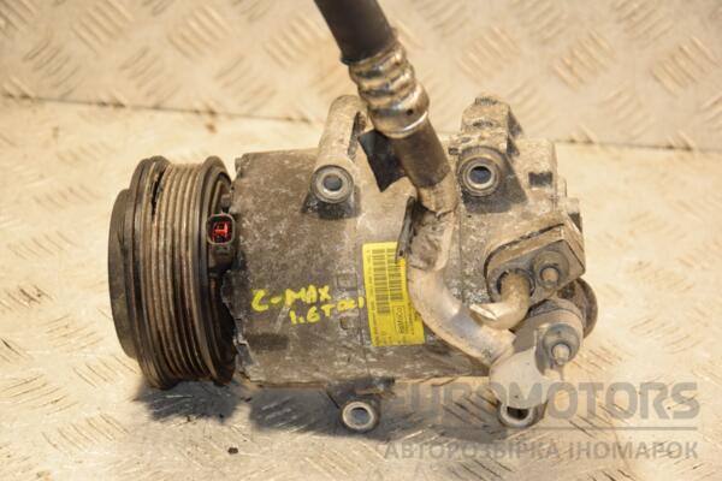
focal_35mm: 105
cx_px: 361
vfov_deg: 13.0
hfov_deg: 19.5
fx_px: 2106
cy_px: 240
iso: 800
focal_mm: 70
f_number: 5.3
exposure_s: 1/100
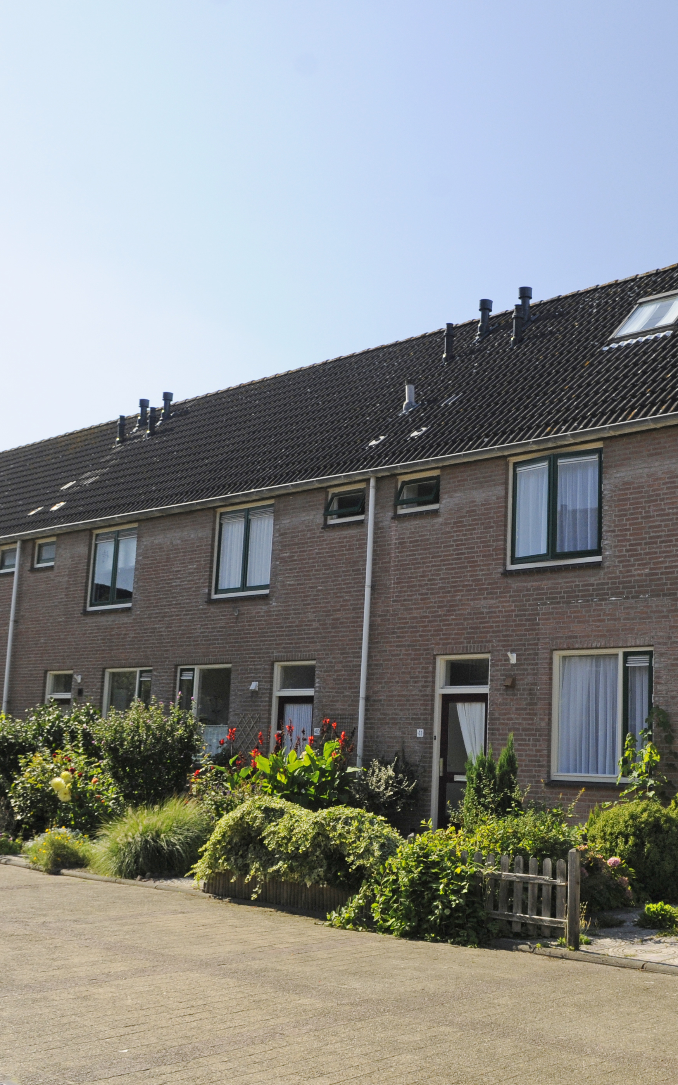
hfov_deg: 31.7
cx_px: 498
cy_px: 538
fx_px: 1176
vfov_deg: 49.5
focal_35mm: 40
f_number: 7.1
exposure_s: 1/200
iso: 400
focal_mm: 17
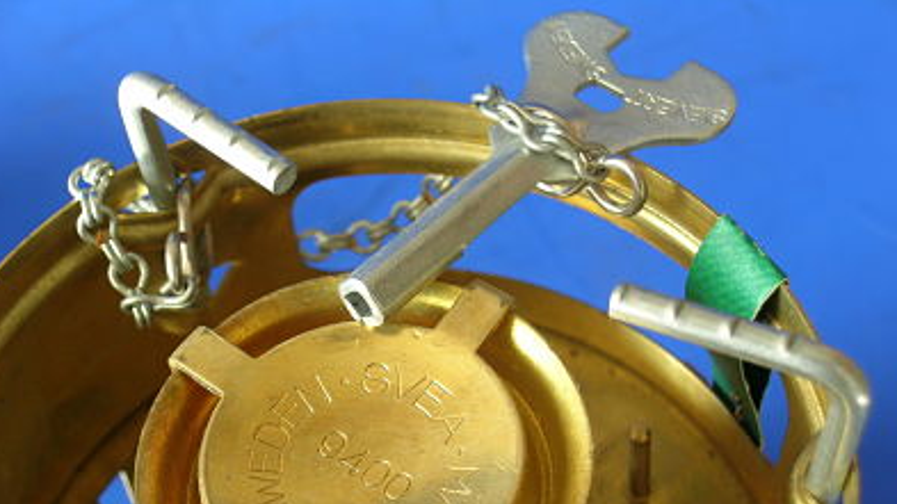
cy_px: 340
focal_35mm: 72
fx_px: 1712
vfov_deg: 16.7
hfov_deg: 29.4
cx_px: 443
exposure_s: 1/23.9
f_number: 4.3
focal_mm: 13.5
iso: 50
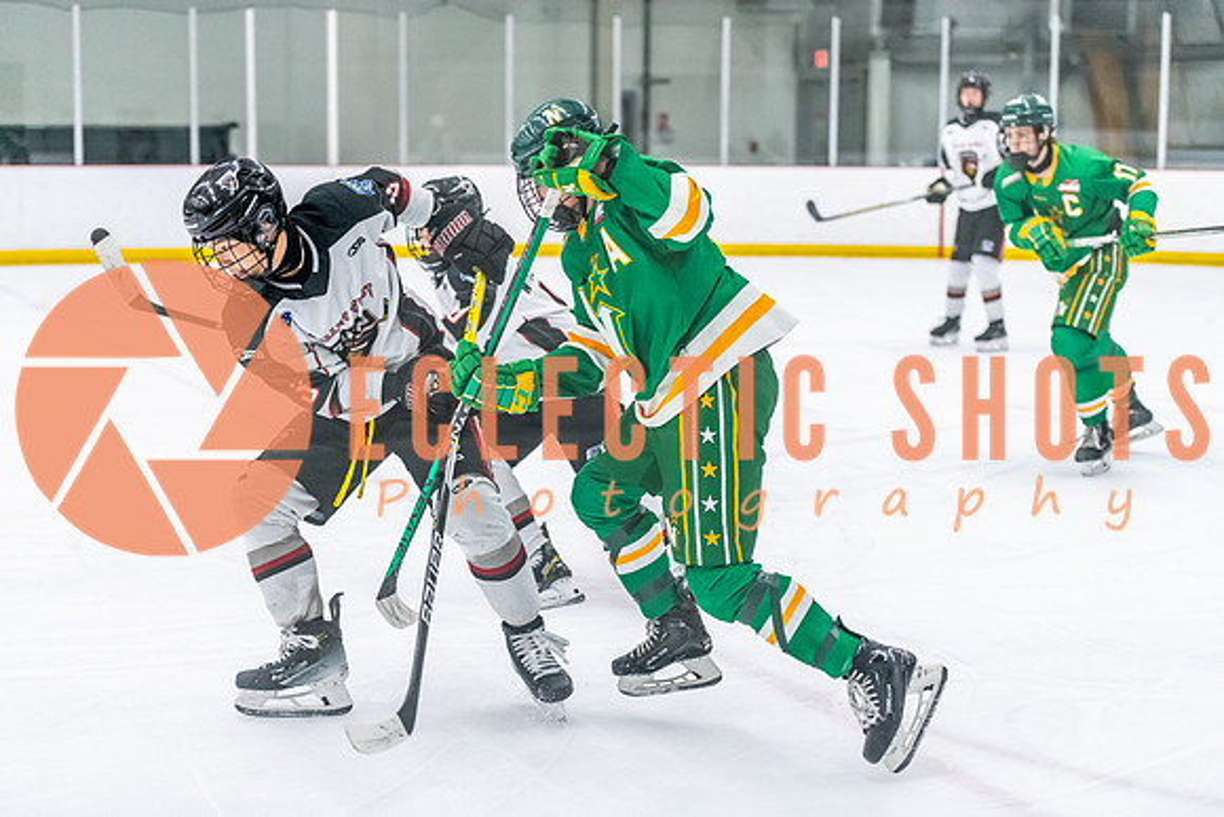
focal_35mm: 70
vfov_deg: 19.5
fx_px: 2380
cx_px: 612
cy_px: 408
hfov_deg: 28.8
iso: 4000
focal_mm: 70
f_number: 2.8
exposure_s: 1/800
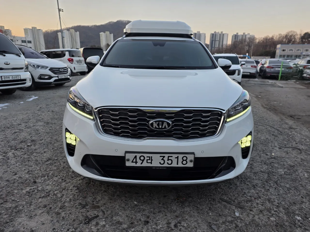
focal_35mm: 23
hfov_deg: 73.9
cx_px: 155
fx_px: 206
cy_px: 116
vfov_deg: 58.9
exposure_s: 1/53
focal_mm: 6.25
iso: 20
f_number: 1.7
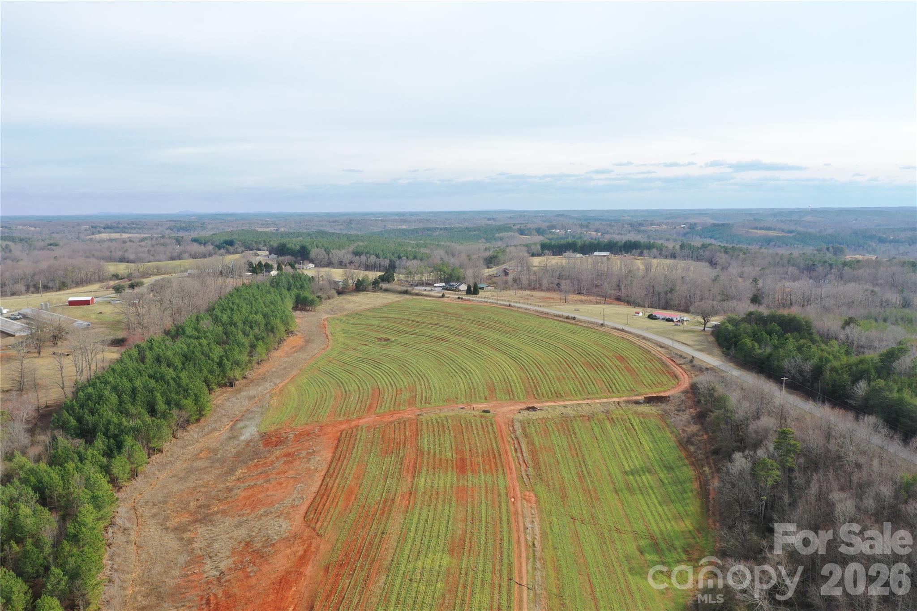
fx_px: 713
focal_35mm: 28
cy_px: 306
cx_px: 458
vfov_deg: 46.4
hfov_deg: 65.5
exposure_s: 1/320
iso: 100
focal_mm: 10.26
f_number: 5
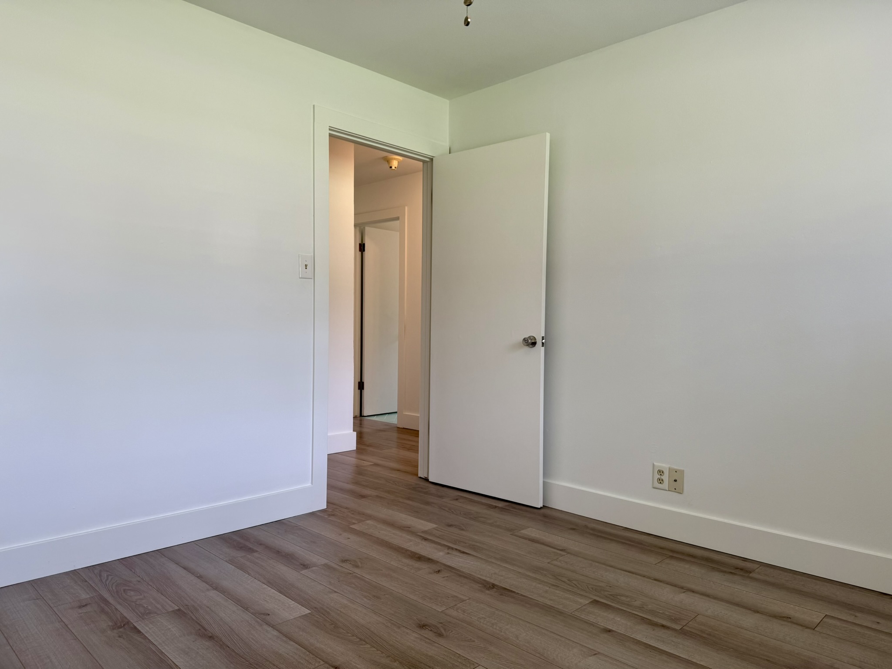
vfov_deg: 56.8
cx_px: 446
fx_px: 618
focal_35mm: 24
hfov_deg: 71.6
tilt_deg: -0.9
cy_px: 334
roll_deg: +0.6
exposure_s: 1/120
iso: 80
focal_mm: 6.76
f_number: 1.78
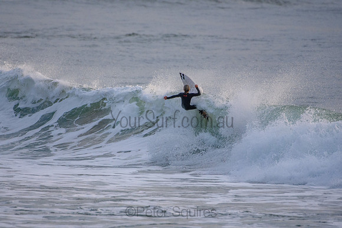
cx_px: 171
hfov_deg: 2.7
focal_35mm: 750
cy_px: 114
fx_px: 7126
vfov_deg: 1.8
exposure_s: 1/2000
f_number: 5.6
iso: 900
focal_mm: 500
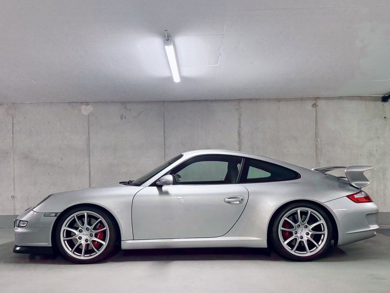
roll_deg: +0.4
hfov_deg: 71.6
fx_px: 270
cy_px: 146
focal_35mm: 24
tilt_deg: -0.1
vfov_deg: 56.8
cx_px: 195
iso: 200
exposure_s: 1/100
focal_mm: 6.76
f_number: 1.78
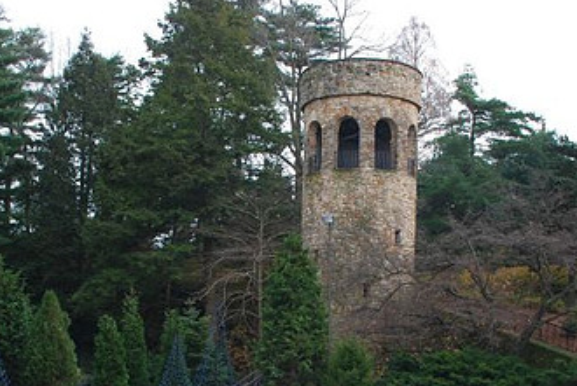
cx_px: 275
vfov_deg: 22.9
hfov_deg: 34.4
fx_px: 931
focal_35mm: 58
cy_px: 336
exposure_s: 1/60
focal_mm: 22
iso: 200
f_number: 5.6
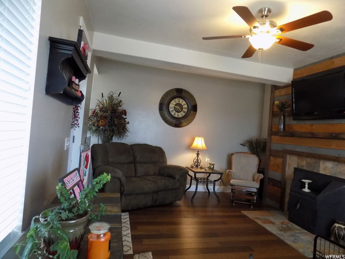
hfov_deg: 73.9
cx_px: 172
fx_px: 229
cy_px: 130
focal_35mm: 23
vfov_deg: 58.9
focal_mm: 4
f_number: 3.1
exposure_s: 1/30
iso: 360
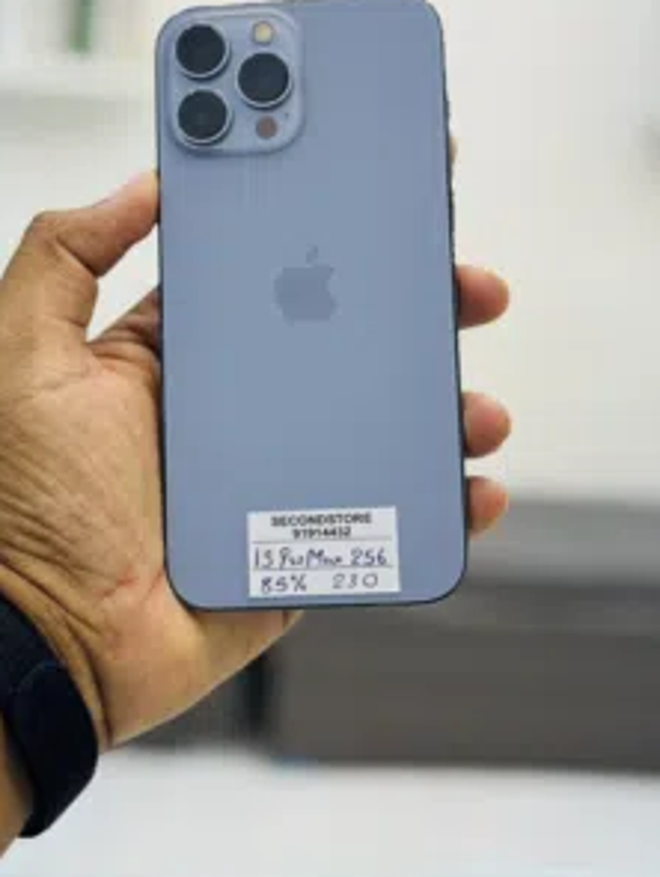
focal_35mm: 65
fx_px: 1649
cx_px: 300
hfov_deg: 22.6
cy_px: 327
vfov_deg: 29.7
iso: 64
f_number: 1.78
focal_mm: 6.76
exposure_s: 1/262
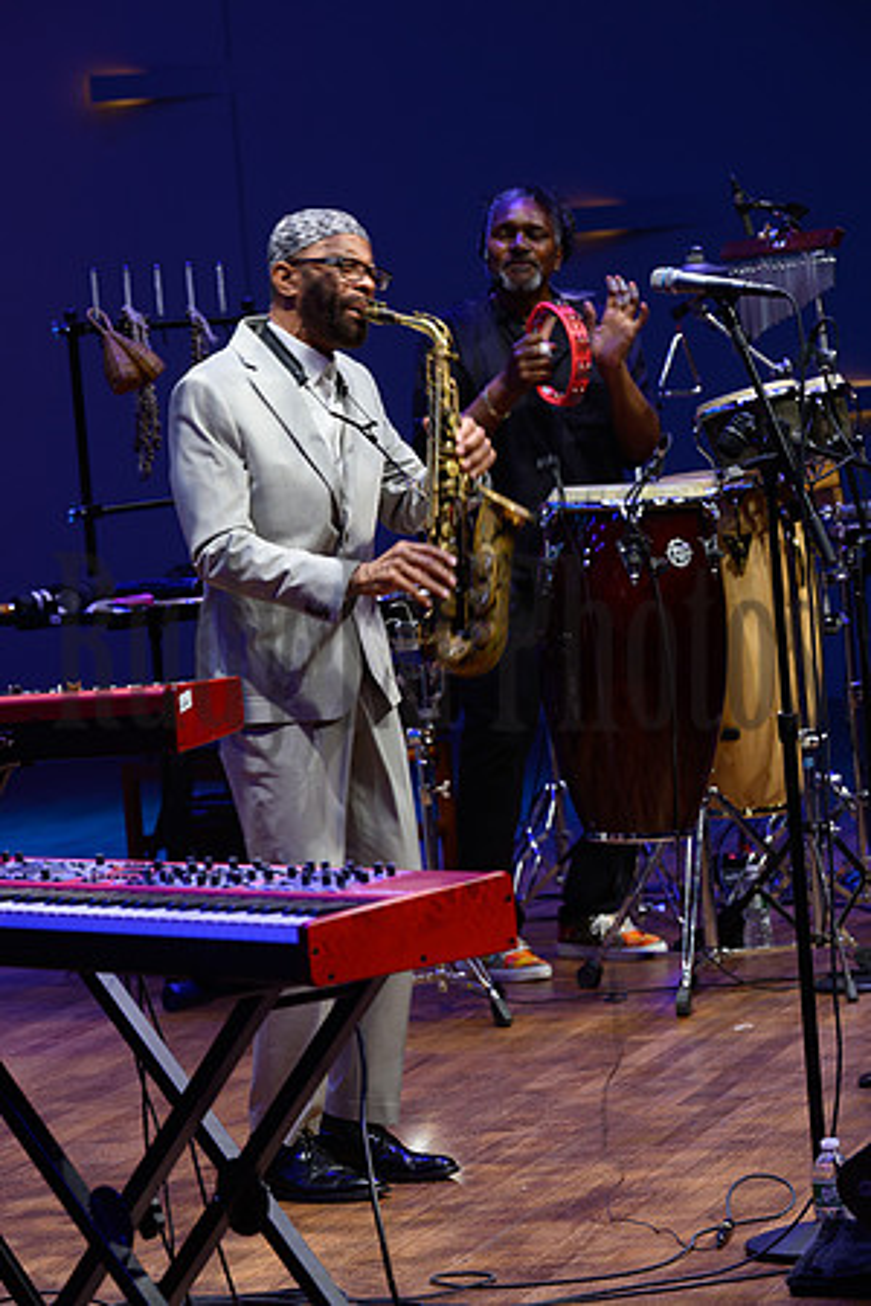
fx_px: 5080
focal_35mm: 140
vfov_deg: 14.7
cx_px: 436
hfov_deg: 9.8
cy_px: 653
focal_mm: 140
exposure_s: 1/80
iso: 800
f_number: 7.1
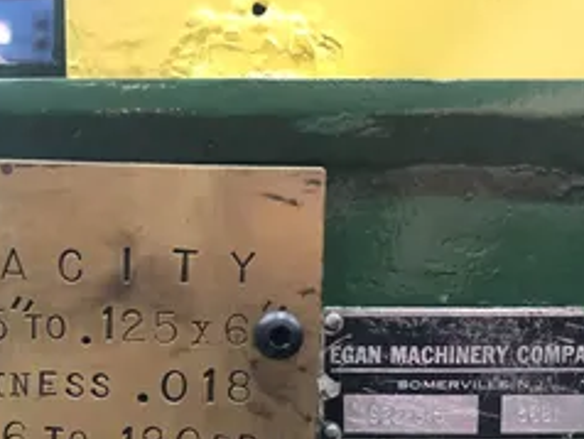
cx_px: 189
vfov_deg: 30.3
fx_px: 794
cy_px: 338
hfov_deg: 39.9
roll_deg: -1.1
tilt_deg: -7.8
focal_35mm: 47
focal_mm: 4
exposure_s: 1/11
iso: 100
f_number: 1.8
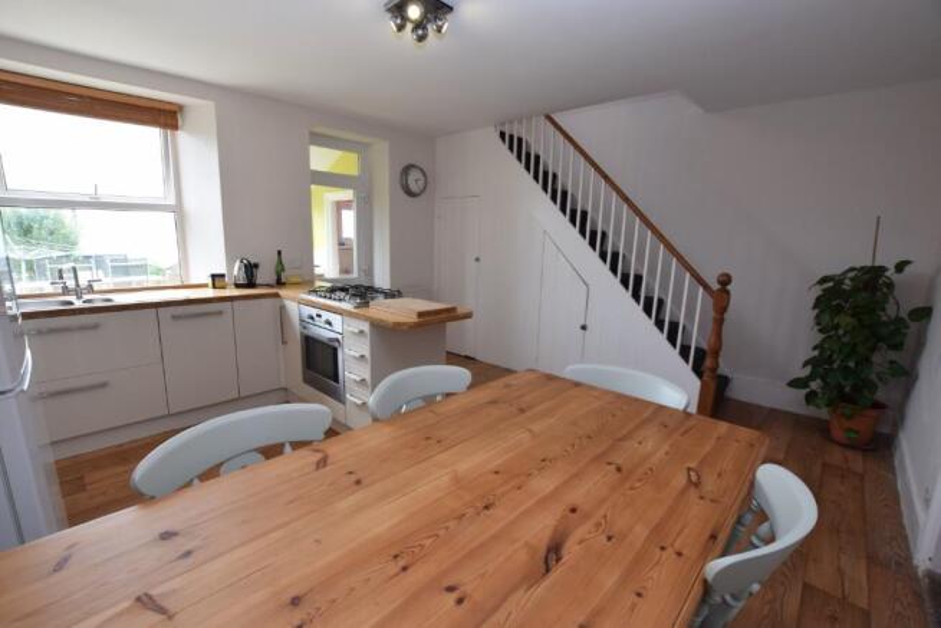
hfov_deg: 100.4
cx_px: 470
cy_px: 314
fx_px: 392
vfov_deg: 77.4
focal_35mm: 15
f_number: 5
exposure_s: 1/100
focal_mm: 10
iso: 400
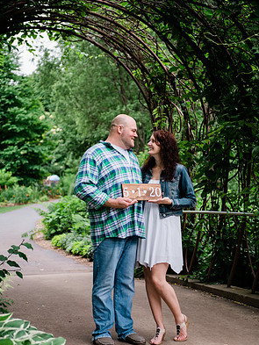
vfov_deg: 25.3
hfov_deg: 19.1
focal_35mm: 77
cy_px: 196
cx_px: 131
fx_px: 768
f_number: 2.8
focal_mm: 70
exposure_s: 1/160
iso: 640
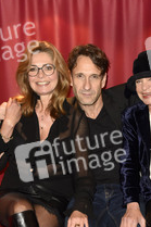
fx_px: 410
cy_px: 211
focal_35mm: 65
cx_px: 102
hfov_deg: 20.8
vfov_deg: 29.5
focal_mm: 34
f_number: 5
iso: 1250
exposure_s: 1/80
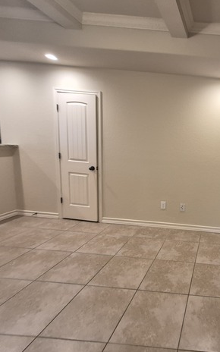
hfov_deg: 50.6
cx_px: 218
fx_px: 182
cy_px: 174
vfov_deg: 88.0
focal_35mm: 19
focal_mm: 1.74
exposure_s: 1/60
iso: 250
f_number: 2.2
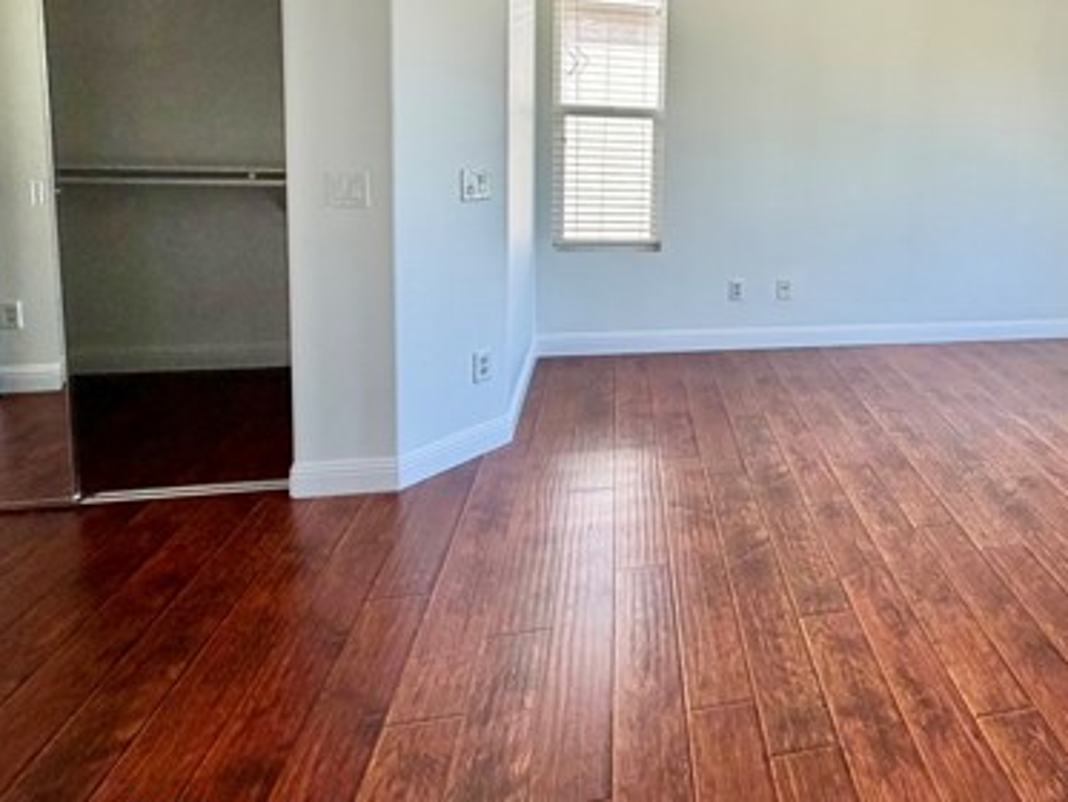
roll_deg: -2.6
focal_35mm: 24
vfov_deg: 53.8
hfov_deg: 66.6
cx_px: 816
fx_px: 741
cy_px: 183
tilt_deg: -4.5
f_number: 2.2
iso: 100
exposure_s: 1/121
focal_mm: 2.22
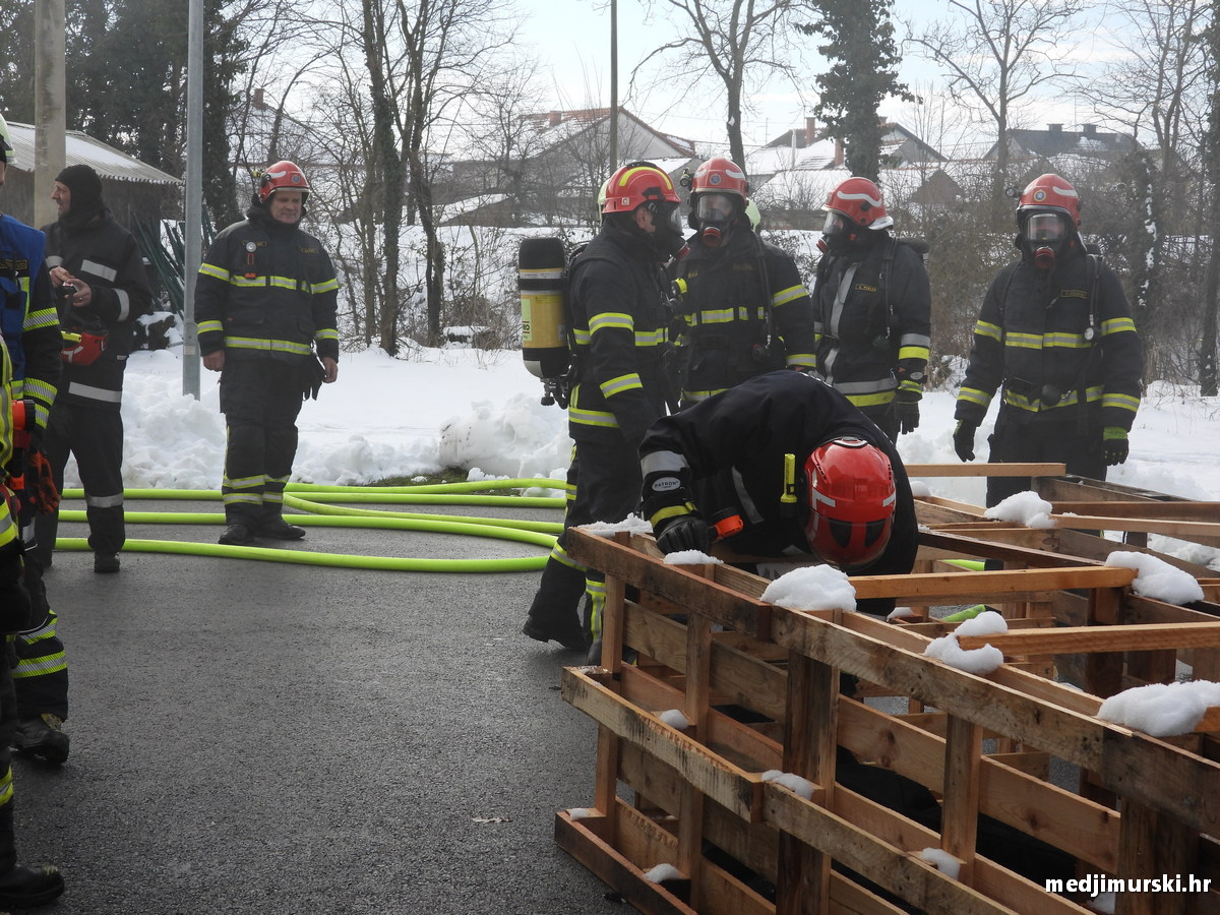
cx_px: 610
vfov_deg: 22.6
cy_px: 458
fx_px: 2291
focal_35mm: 65
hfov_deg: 29.8
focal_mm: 11.7
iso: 100
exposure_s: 1/800
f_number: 3.5
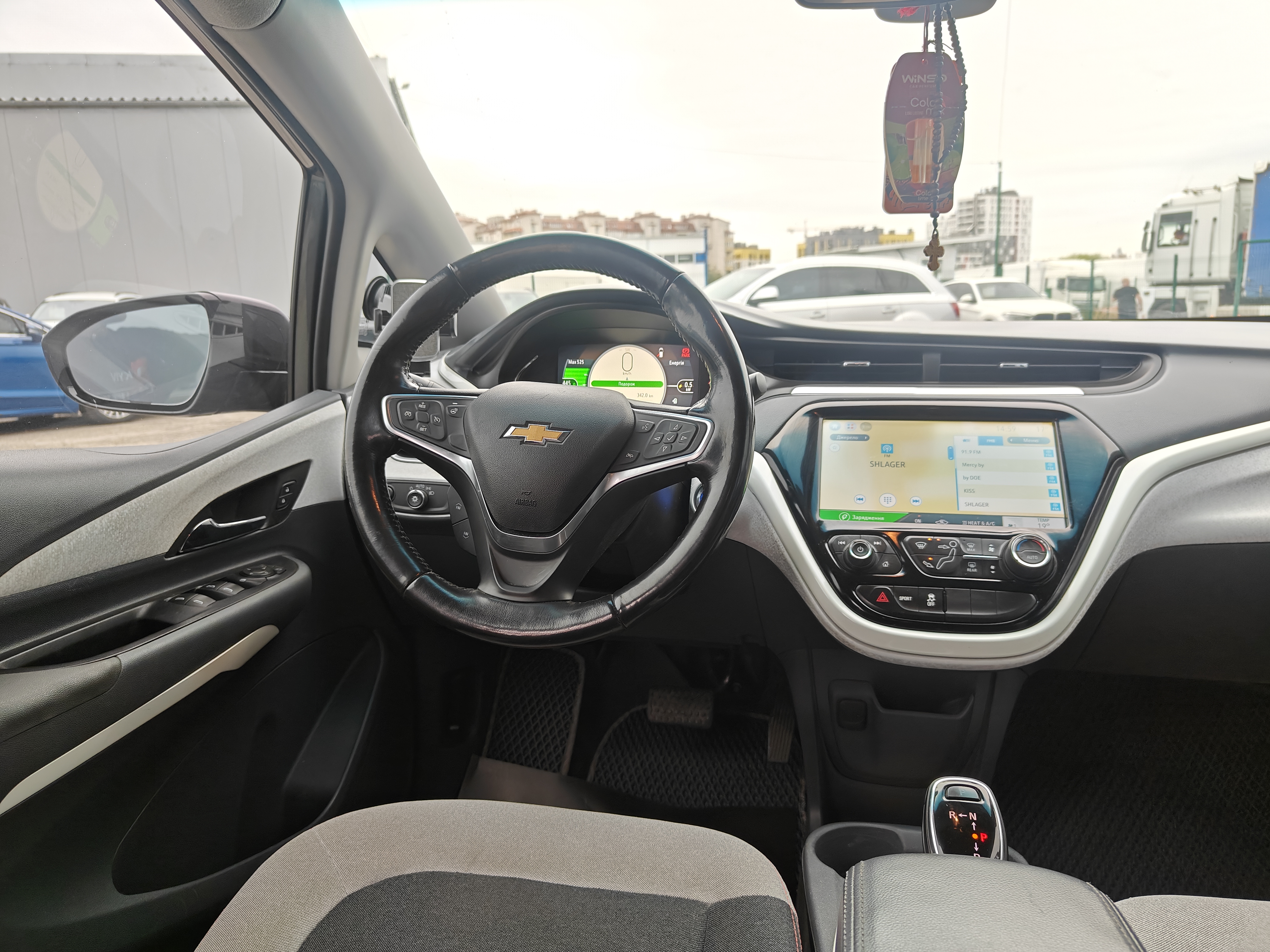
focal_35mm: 24
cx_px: 635
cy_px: 476
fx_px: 881
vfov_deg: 56.8
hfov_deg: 71.6
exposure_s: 1/162
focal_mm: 5.59
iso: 50
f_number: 1.8
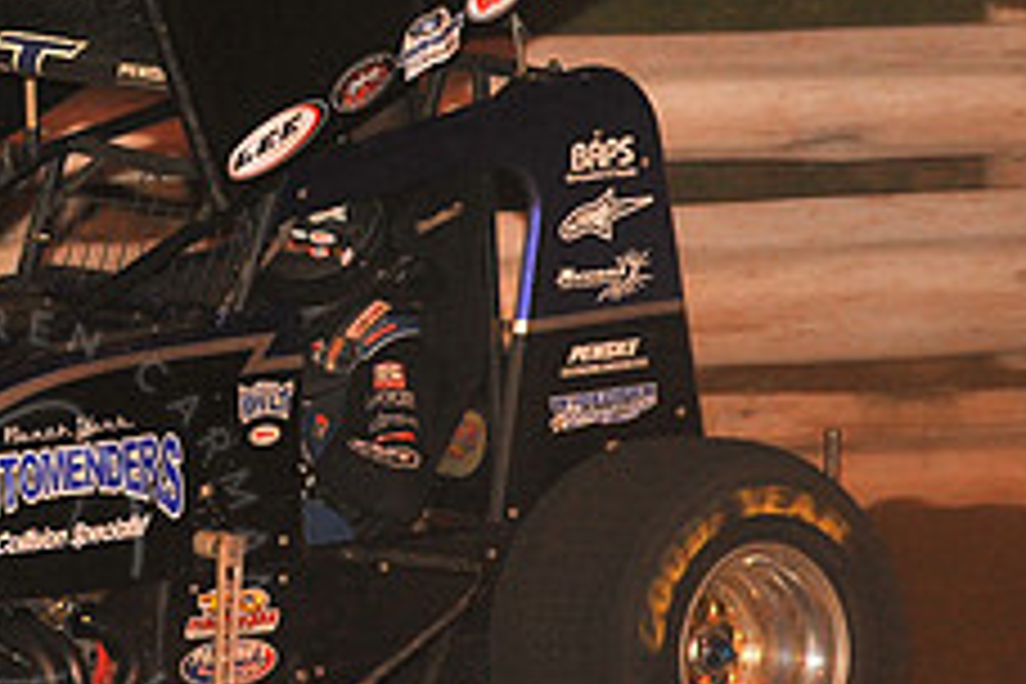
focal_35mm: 369
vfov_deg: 3.7
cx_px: -4
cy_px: 164
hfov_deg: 5.6
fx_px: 10516
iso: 1000
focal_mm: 145
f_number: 6.3
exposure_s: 1/320
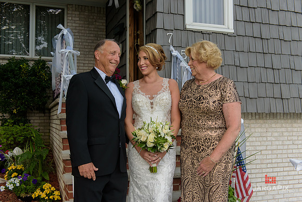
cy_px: 101
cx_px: 151
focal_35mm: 40
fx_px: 336
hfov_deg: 48.4
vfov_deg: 33.4
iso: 500
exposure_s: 1/200
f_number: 4.5
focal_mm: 40
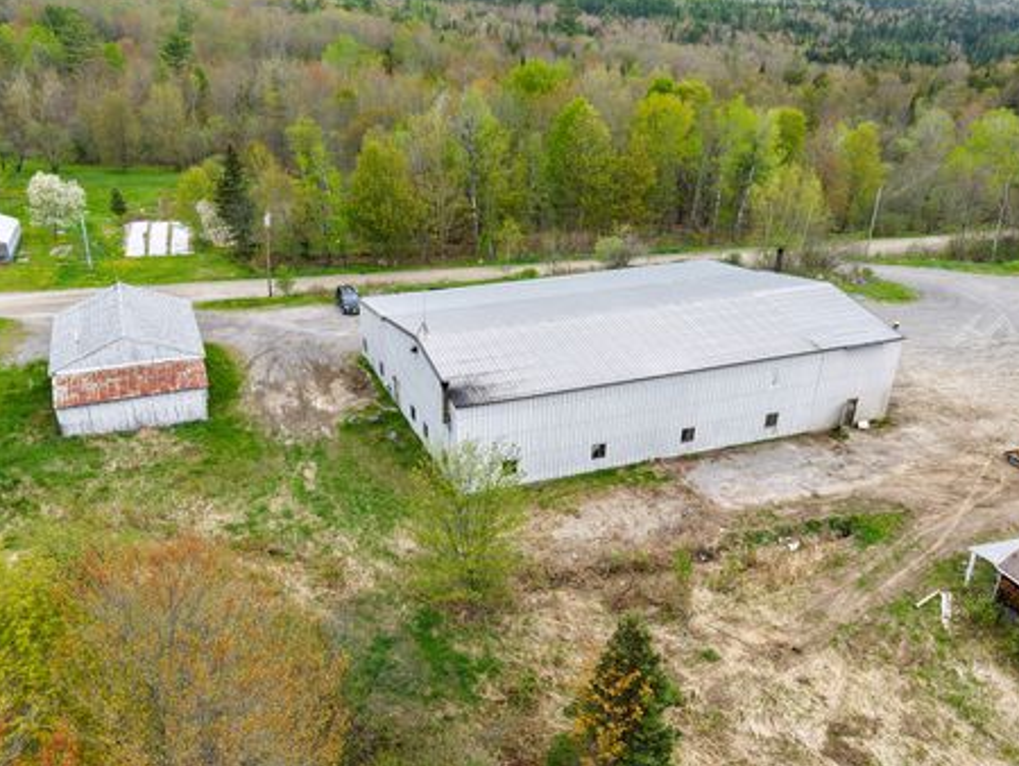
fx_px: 942
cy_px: 480
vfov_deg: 43.8
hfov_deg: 56.8
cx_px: 494
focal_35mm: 32
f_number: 1.8
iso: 100
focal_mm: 8.67
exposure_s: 1/1500
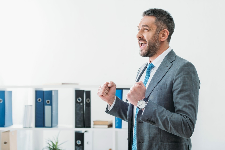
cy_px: 75
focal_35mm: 78
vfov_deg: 17.5
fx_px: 488
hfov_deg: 26.0
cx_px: 112
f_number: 3.2
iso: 80
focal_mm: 78
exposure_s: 1/200
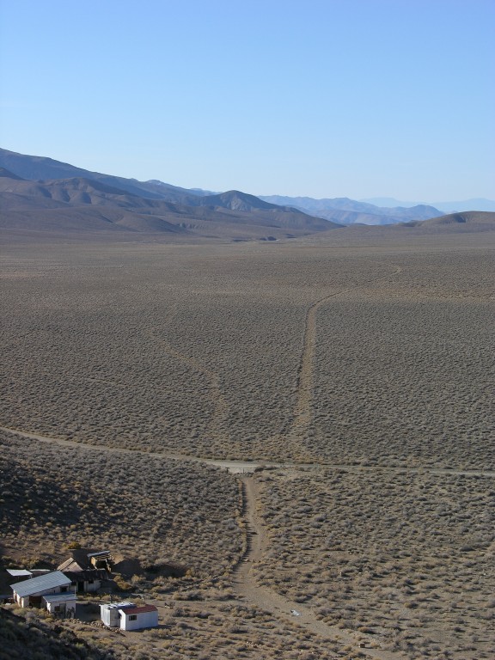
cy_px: 330
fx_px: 1563
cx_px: 248
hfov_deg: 18.0
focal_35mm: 82
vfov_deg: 23.8
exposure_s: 1/323
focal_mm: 21
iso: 50
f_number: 4.9
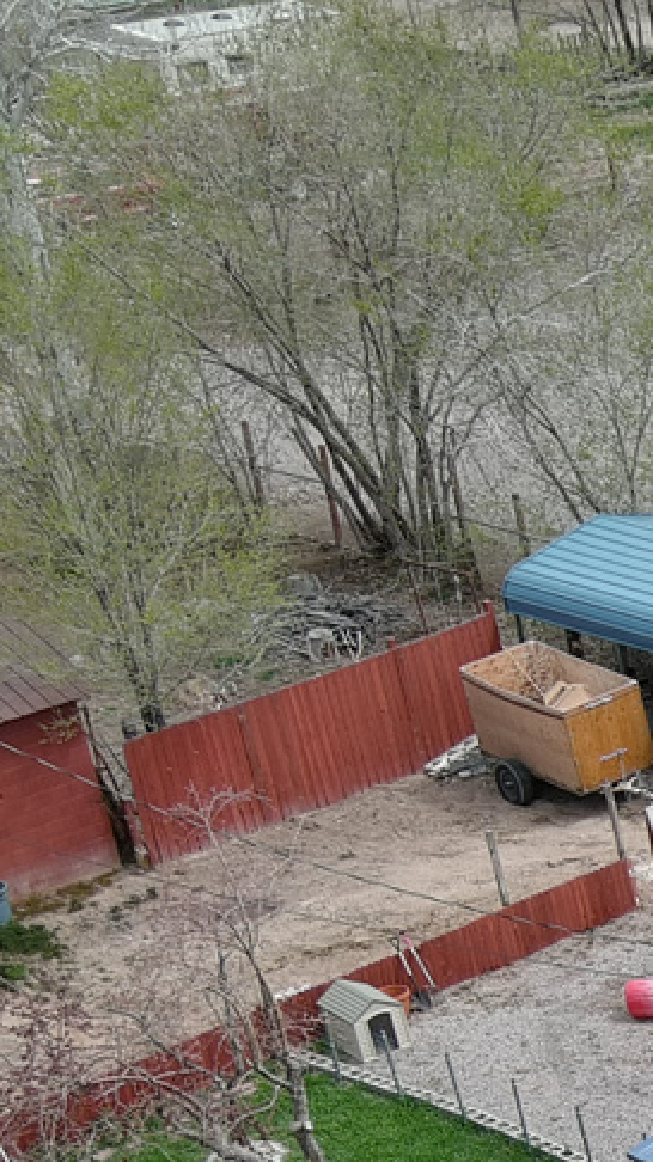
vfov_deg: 16.0
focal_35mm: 128
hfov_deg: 8.2
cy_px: 1462
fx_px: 3944
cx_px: 1854
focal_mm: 10.13
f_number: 2.8
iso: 100
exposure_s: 1/1000
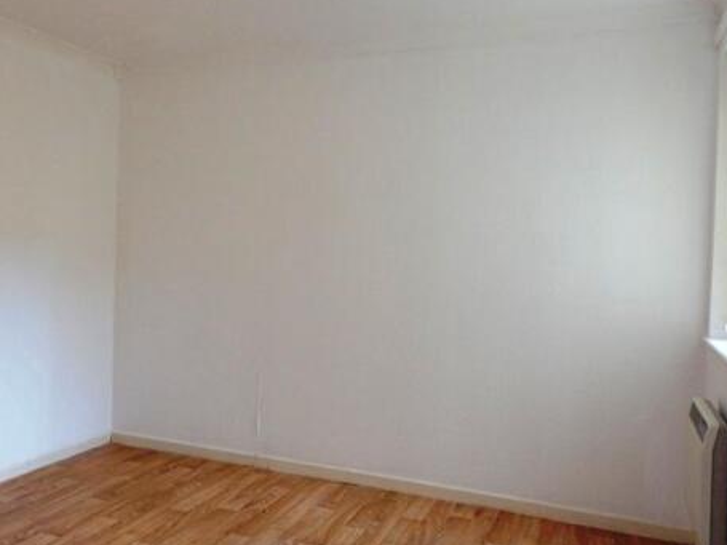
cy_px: 261
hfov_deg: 56.6
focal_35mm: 32
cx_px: 311
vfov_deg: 44.1
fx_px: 672
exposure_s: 1/30
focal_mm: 4.5
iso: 320
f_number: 3
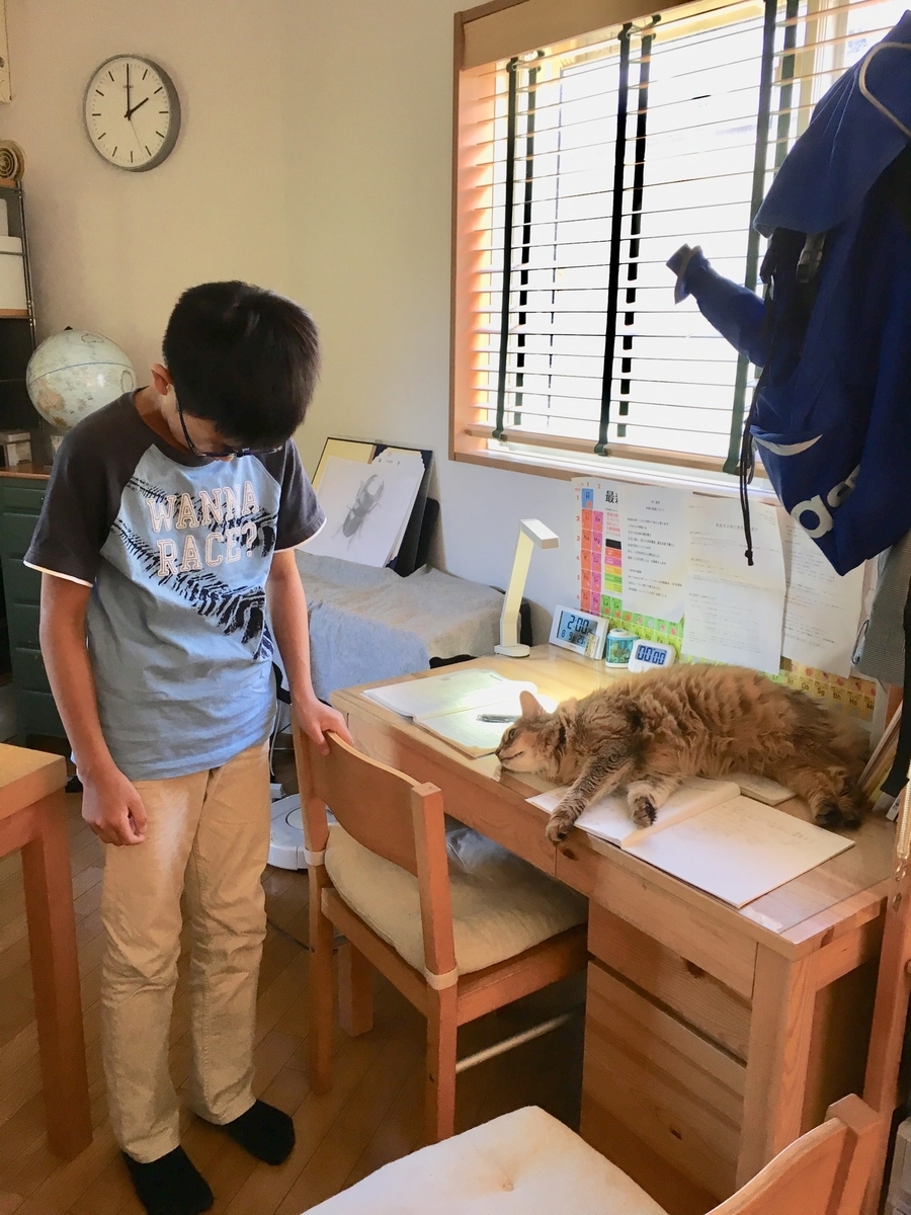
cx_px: 456
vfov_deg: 61.7
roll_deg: -1.1
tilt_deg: -14.5
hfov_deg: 48.2
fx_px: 1018
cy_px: 608
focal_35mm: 29
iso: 50
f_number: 2.2
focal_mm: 4.15
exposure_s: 1/30
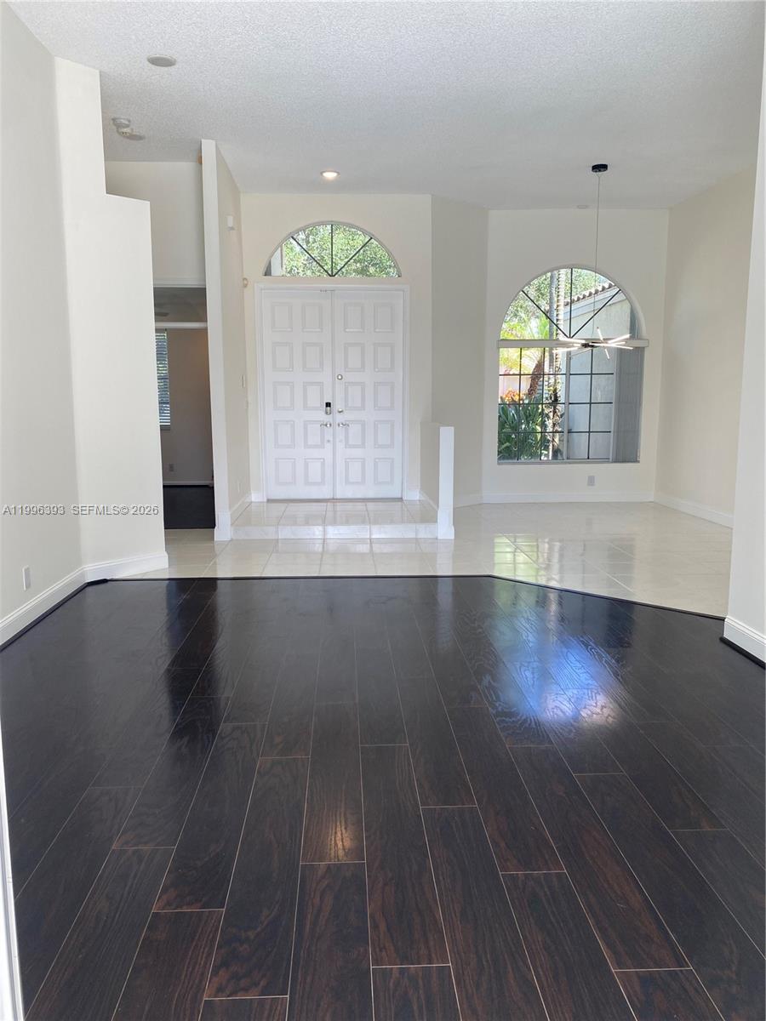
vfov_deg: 67.3
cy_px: 510
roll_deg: -0.3
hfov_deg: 53.1
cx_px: 383
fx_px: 767
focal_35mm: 26
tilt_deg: -8.4
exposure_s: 1/144
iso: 32
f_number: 1.8
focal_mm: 4.25
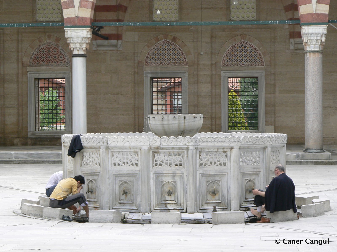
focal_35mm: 127
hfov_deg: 15.5
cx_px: 168
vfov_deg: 11.7
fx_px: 1236
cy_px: 126
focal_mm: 21.2
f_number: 5.6
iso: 100
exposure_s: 1/125
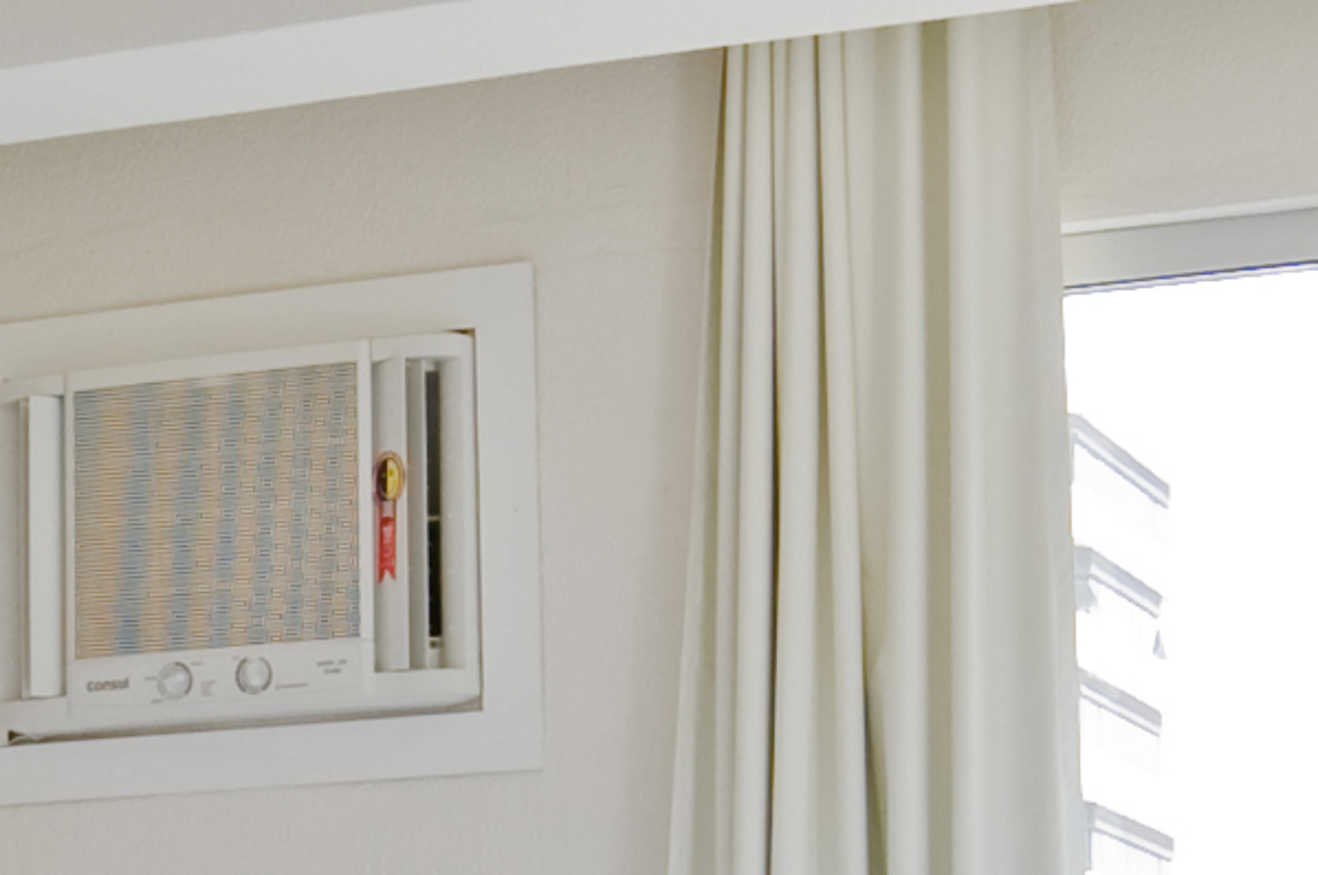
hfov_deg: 15.7
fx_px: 4681
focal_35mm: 128
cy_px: 1189
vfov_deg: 10.4
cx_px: -7
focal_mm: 18
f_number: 11
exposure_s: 1/15
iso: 200
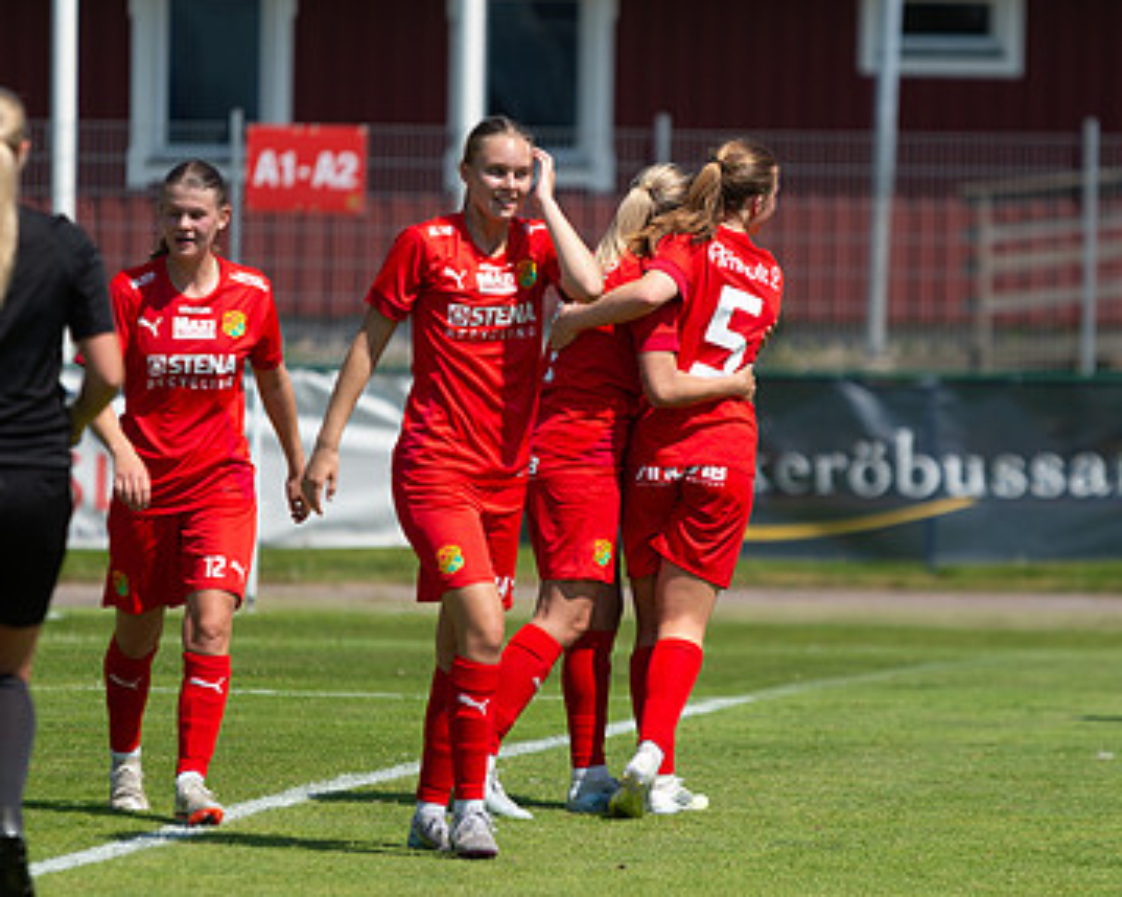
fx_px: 13674
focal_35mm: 412
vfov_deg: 3.8
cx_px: 537
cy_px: 380
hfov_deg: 4.7
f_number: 3.2
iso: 180
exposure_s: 1/2500
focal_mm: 200
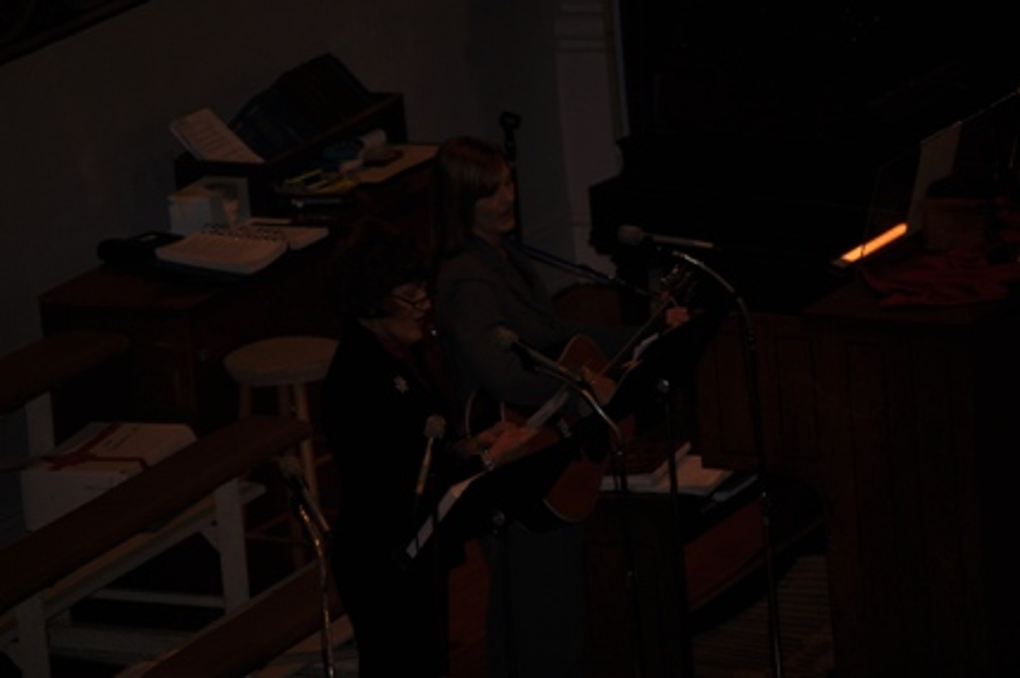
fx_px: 7004
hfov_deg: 8.3
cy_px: 339
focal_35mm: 248
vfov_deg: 5.5
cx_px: 510
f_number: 5.3
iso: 200
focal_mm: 165
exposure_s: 1/60
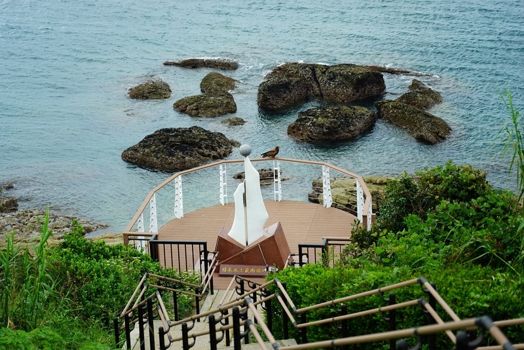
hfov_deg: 19.4
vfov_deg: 13.1
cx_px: 262
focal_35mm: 105
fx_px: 1529
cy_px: 175
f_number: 4
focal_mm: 105
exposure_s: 1/640
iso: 160
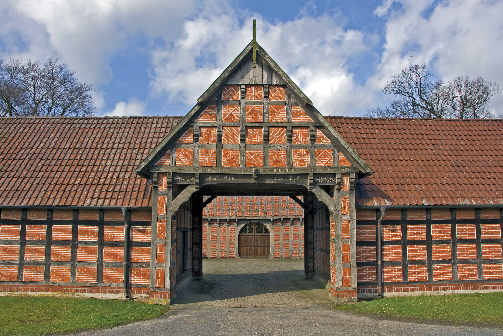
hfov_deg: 67.3
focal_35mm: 27
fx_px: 378
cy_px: 168
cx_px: 252
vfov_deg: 48.0
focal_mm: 18
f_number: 11
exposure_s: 1/80
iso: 100
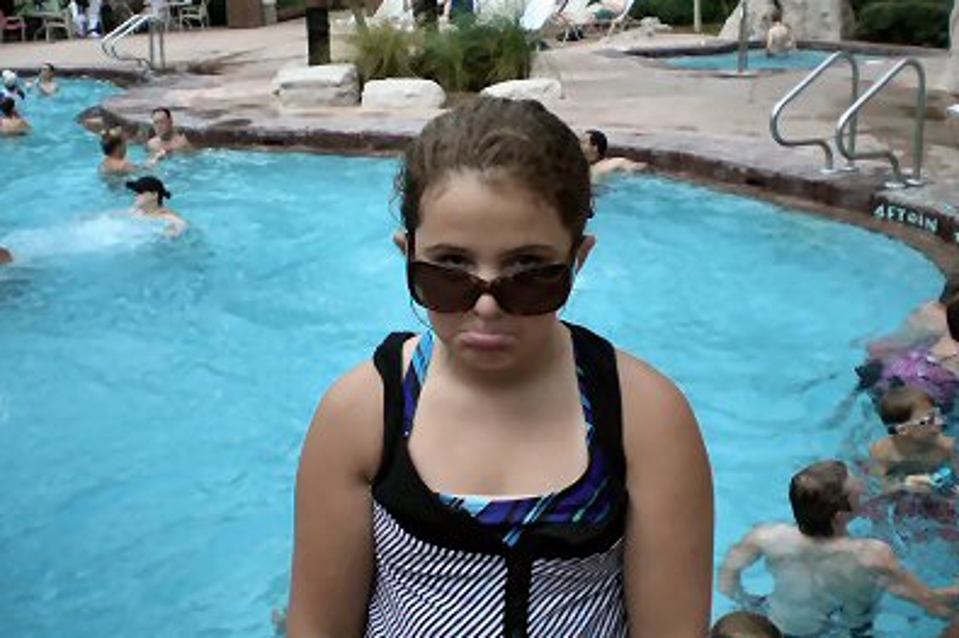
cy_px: 296
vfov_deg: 33.4
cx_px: 481
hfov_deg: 48.5
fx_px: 1065
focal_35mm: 40
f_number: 3.1
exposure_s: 1/250
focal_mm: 6.3
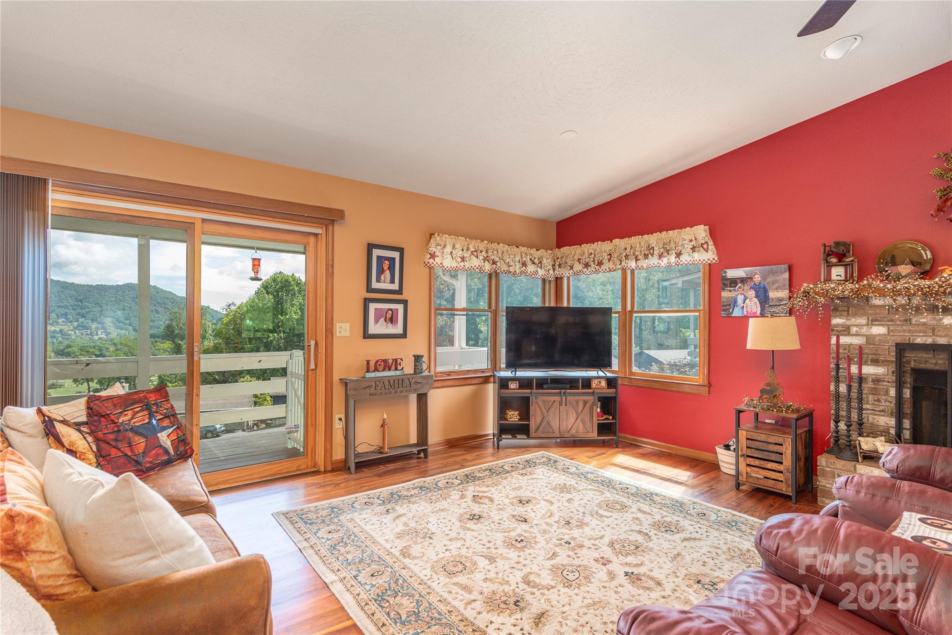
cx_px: 476
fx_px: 450
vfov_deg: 70.5
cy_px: 318
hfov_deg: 93.3
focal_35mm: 17
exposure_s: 1/60
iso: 320
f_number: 7.1
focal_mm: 17
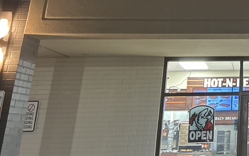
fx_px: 455
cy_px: -55
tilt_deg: +22.7
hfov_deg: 27.1
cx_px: 299
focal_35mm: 67
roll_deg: +1.2
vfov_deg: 18.0
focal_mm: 5.7
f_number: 1.5
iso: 400
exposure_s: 1/60
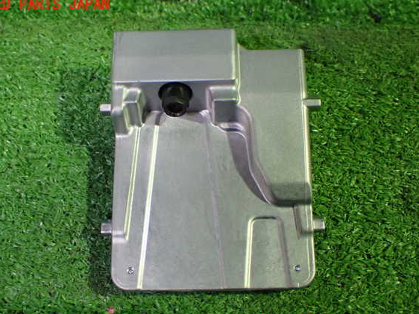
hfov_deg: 40.4
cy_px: 163
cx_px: 198
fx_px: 569
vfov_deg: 30.9
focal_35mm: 47
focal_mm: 7.84
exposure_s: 1/40
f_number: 2.9
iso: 800
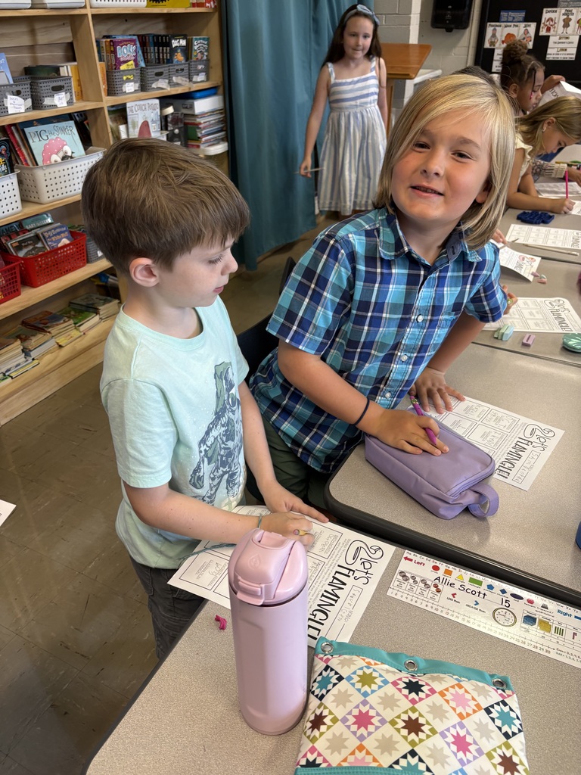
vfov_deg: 67.3
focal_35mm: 26
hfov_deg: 53.1
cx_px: 290
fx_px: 582
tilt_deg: -33.1
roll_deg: +1.6
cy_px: 388
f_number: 1.6
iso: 100
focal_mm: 5.96
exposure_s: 1/60
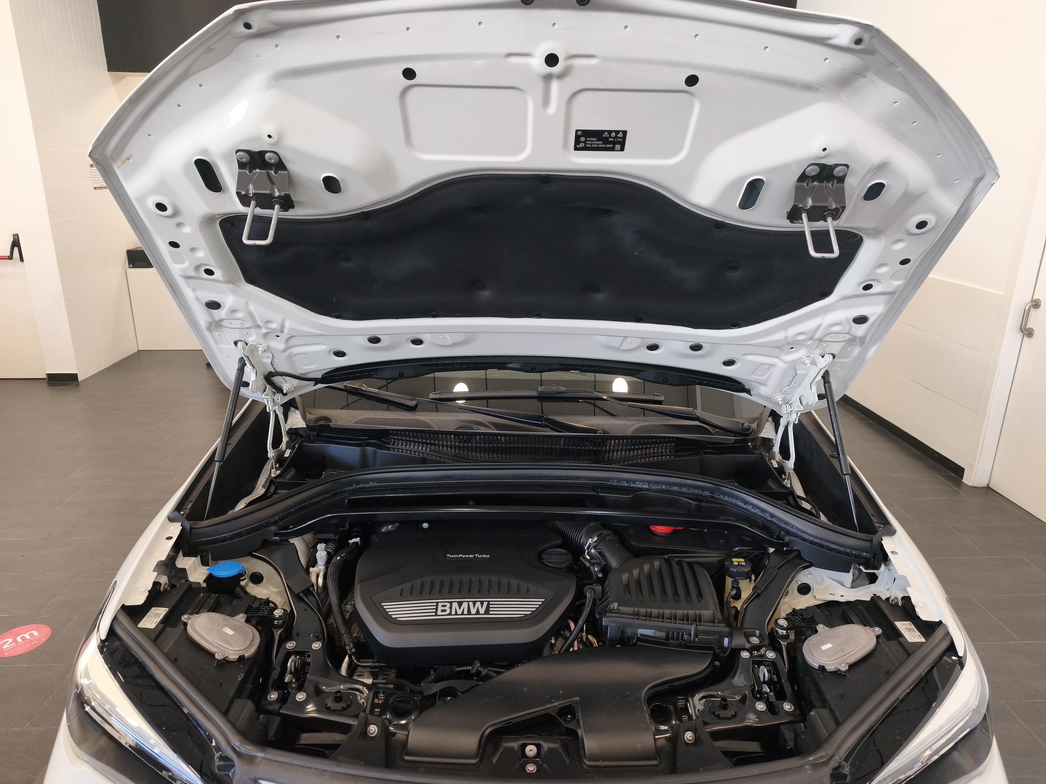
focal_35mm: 23
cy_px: 392
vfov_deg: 58.9
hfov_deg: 73.9
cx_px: 523
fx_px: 695
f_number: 1.62
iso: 200
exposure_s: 1/99.9
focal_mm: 6.45
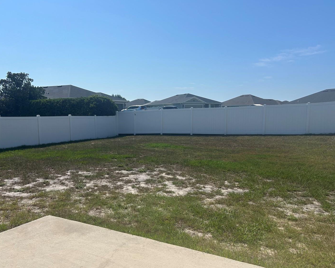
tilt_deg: -5.7
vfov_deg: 50.0
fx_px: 288
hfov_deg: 60.4
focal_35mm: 29
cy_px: 139
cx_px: 163
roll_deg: +0.4
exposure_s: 1/6579
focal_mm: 5.7
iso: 50
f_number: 1.5
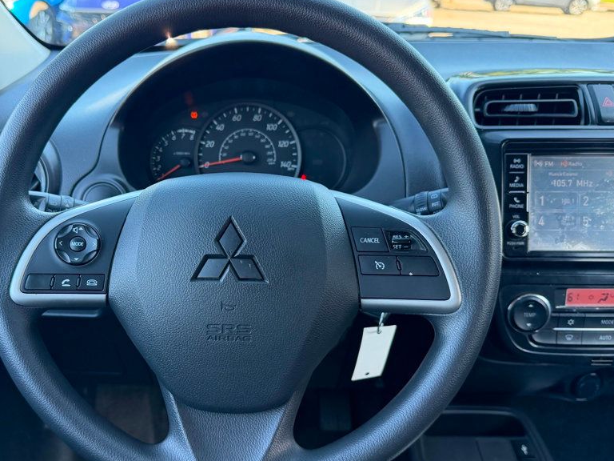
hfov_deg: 56.3
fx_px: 568
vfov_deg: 44.0
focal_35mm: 32
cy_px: 263
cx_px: 242
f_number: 1.78
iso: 200
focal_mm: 6.76
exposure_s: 1/113
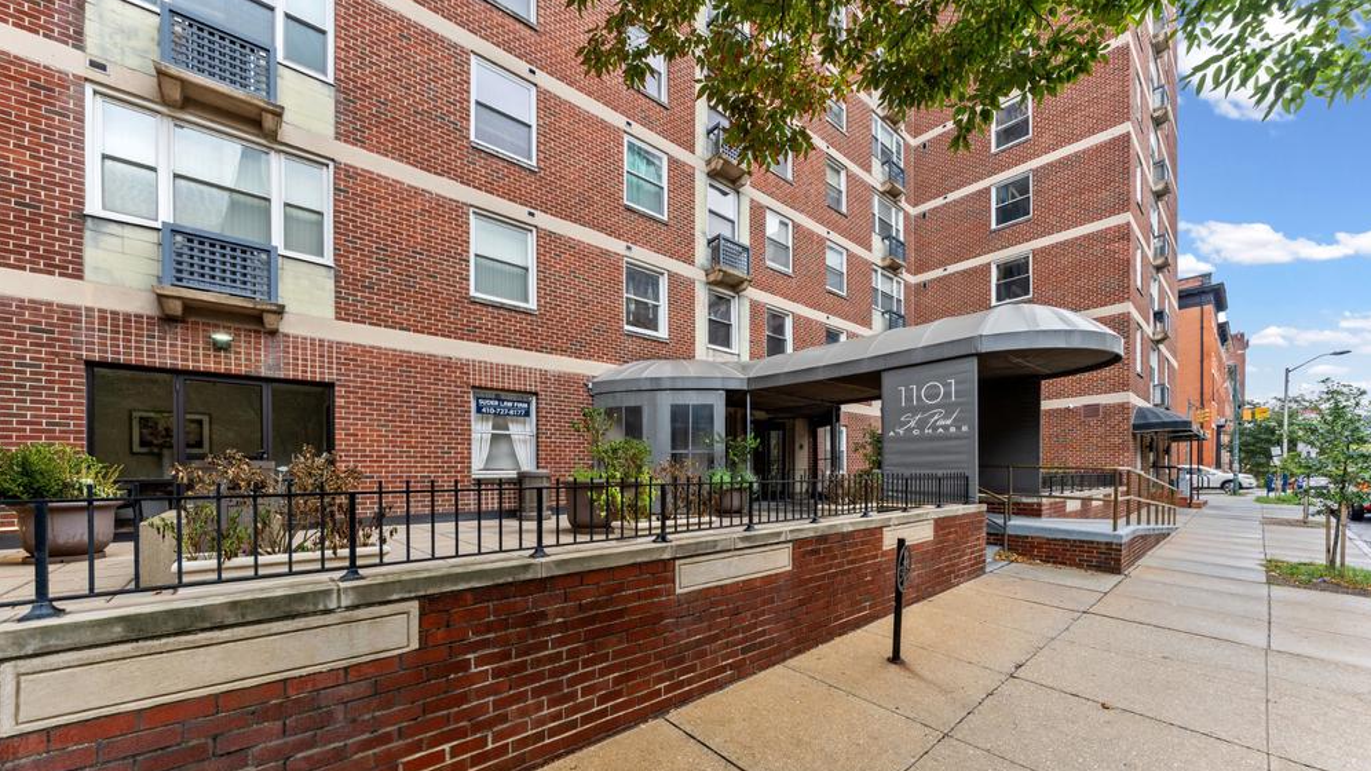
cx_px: 680
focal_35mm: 14
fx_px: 509
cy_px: 458
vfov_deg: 73.6
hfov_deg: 106.8
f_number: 6.3
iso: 400
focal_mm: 13
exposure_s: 1/125
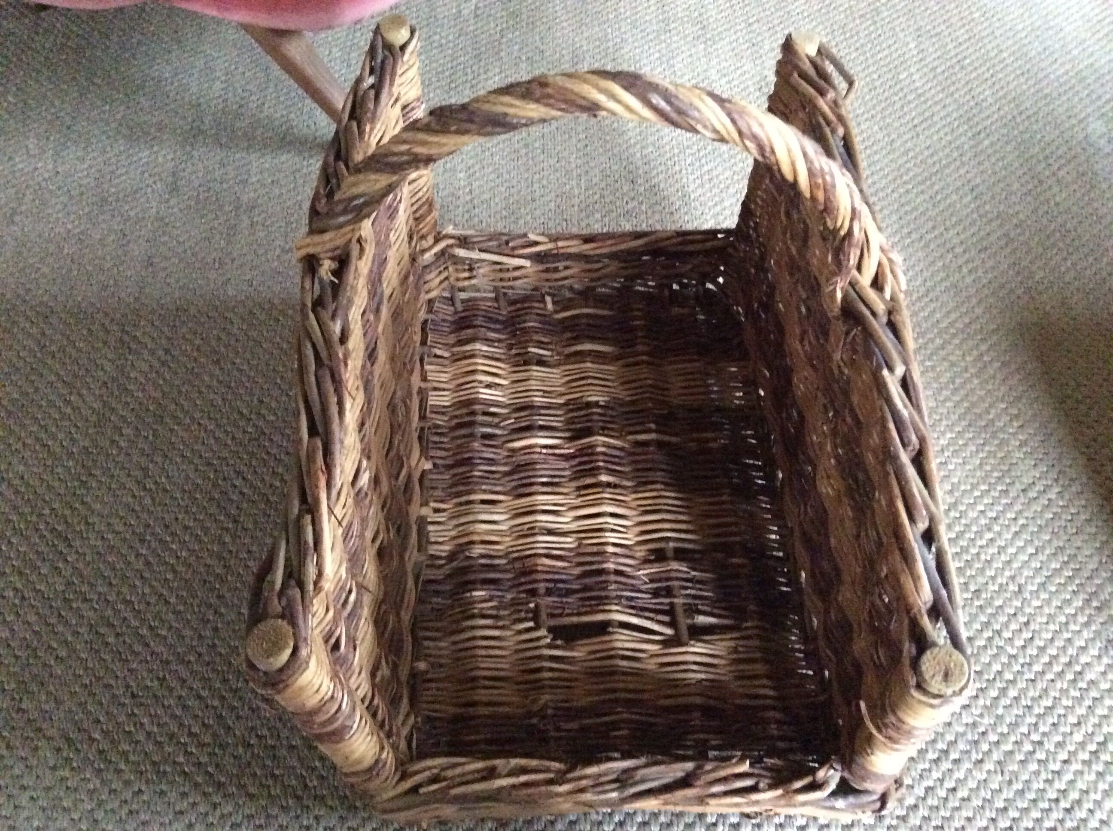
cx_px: 556
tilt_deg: -54.4
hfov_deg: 56.9
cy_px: 416
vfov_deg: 44.1
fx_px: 1027
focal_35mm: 32
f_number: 2.4
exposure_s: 1/17
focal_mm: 3.3
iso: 640
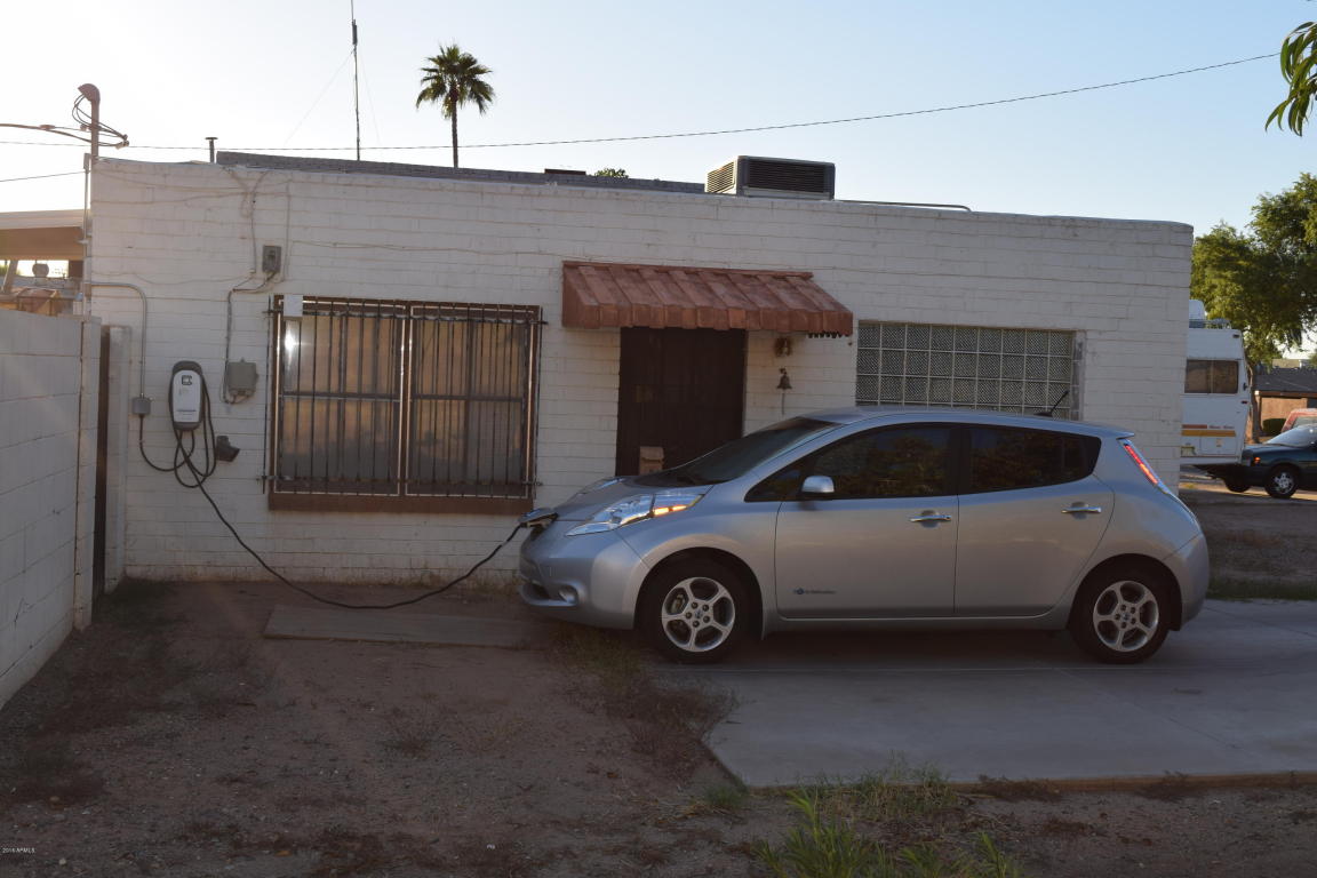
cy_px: 439
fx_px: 1646
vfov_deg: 29.9
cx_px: 658
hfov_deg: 43.6
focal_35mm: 45
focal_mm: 30
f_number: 8
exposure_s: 1/200
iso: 100
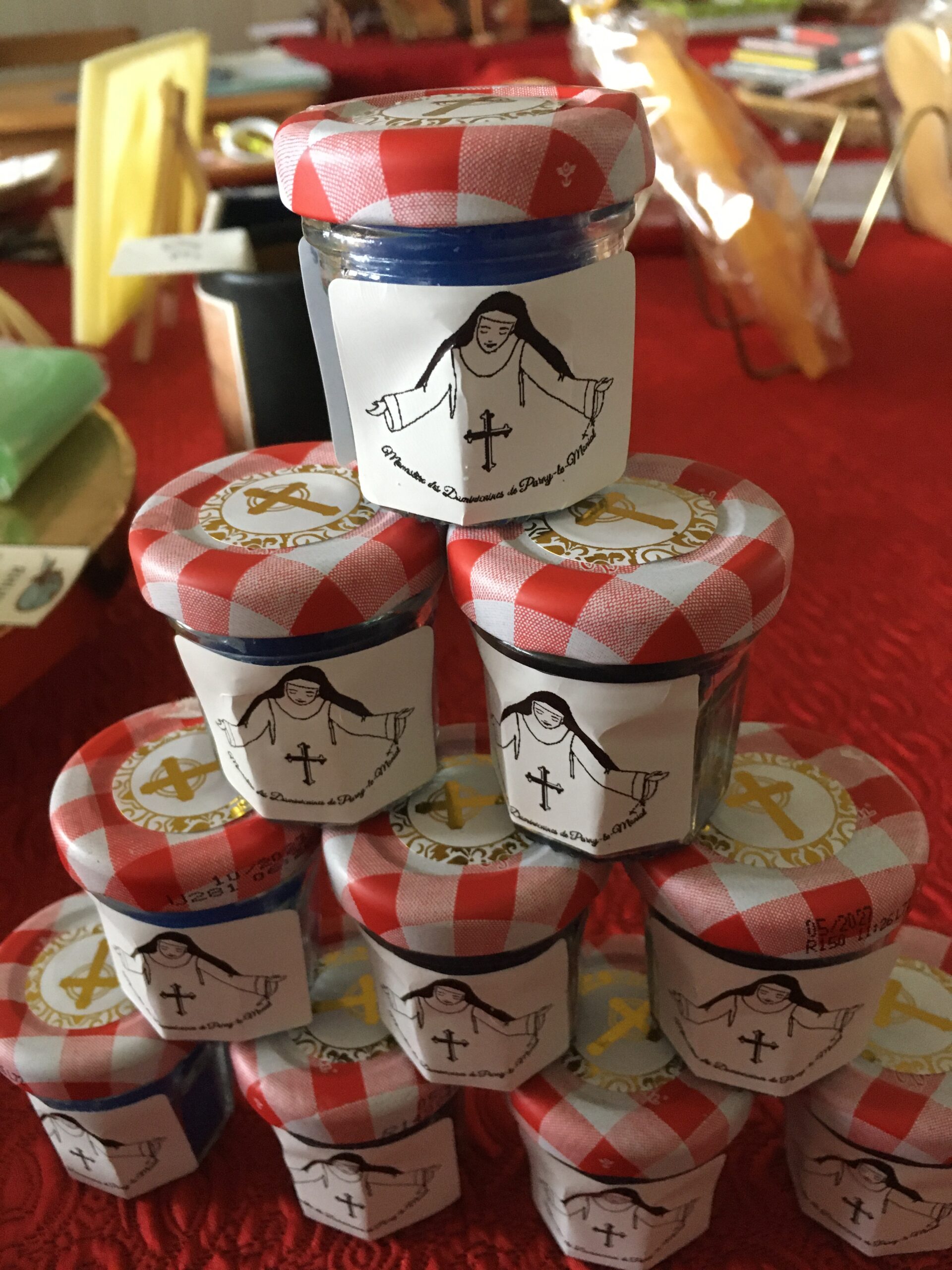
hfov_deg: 48.2
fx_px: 1063
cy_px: 635
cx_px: 476
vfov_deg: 61.7
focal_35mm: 29
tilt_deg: -33.5
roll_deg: +6.8
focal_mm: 4.15
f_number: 2.2
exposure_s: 1/17
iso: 250
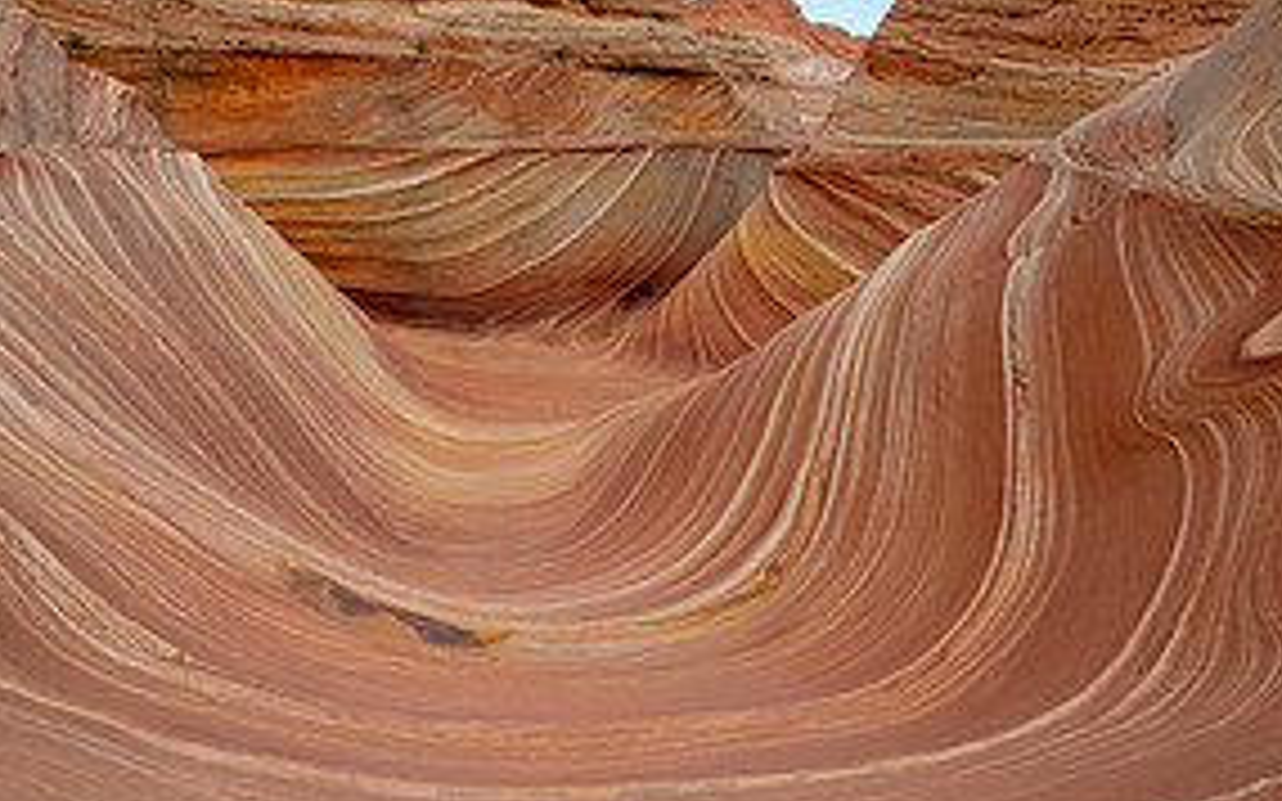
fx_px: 1013
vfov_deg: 42.8
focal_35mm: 29
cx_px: 508
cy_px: 506
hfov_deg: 64.0
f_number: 16
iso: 640
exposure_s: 1/400
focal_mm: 14
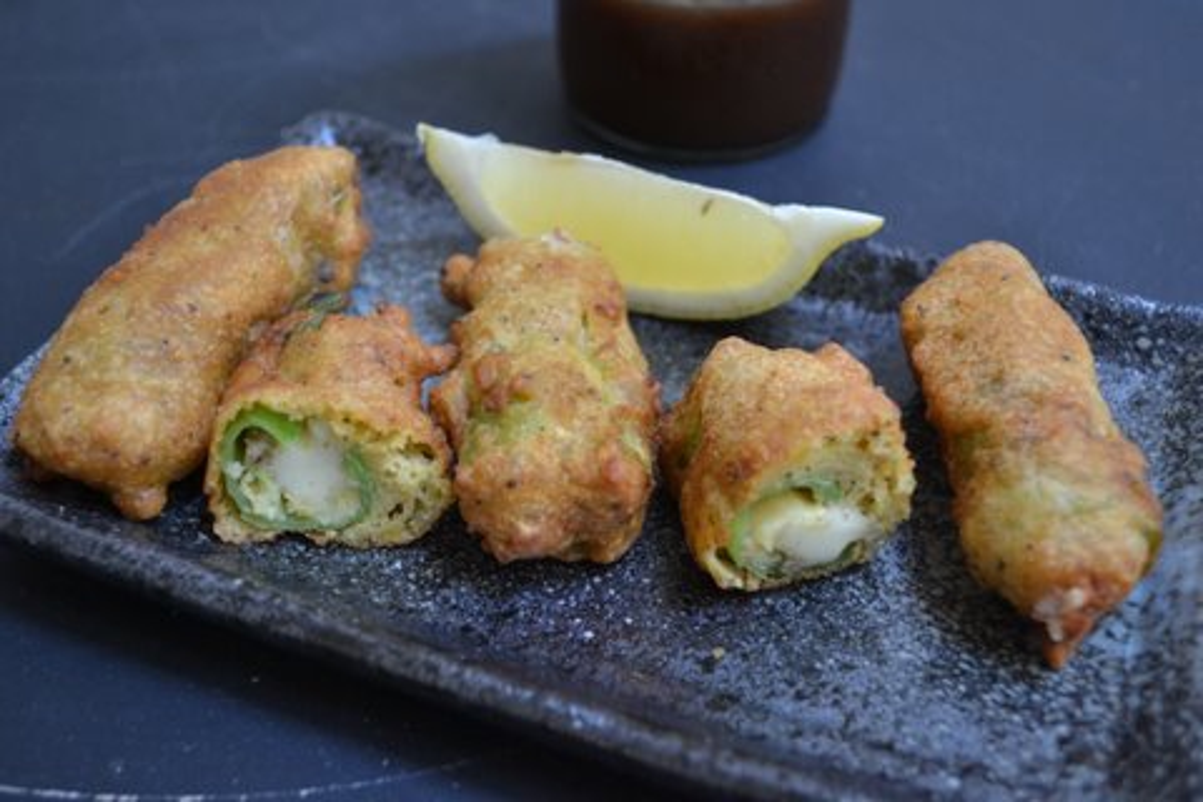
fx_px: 1403
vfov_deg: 31.9
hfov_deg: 46.4
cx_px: 602
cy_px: 401
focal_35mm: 42
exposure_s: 1/5
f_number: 4.5
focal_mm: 28
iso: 800
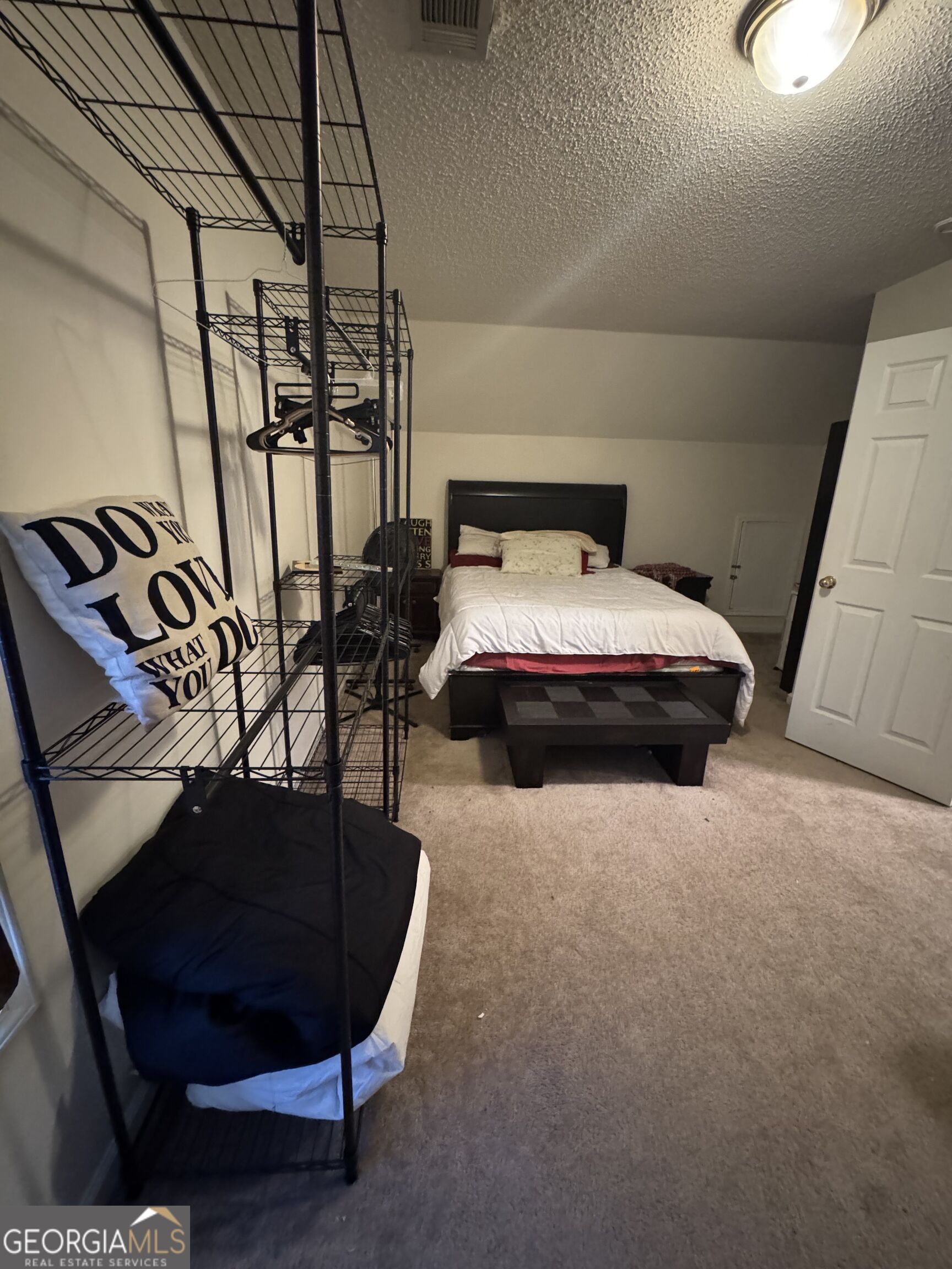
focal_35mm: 14
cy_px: 634
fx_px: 513
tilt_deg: -16.2
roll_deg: -1.1
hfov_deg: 85.7
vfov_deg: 102.1
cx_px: 476
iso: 1250
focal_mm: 2.22
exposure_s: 1/40
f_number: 2.2
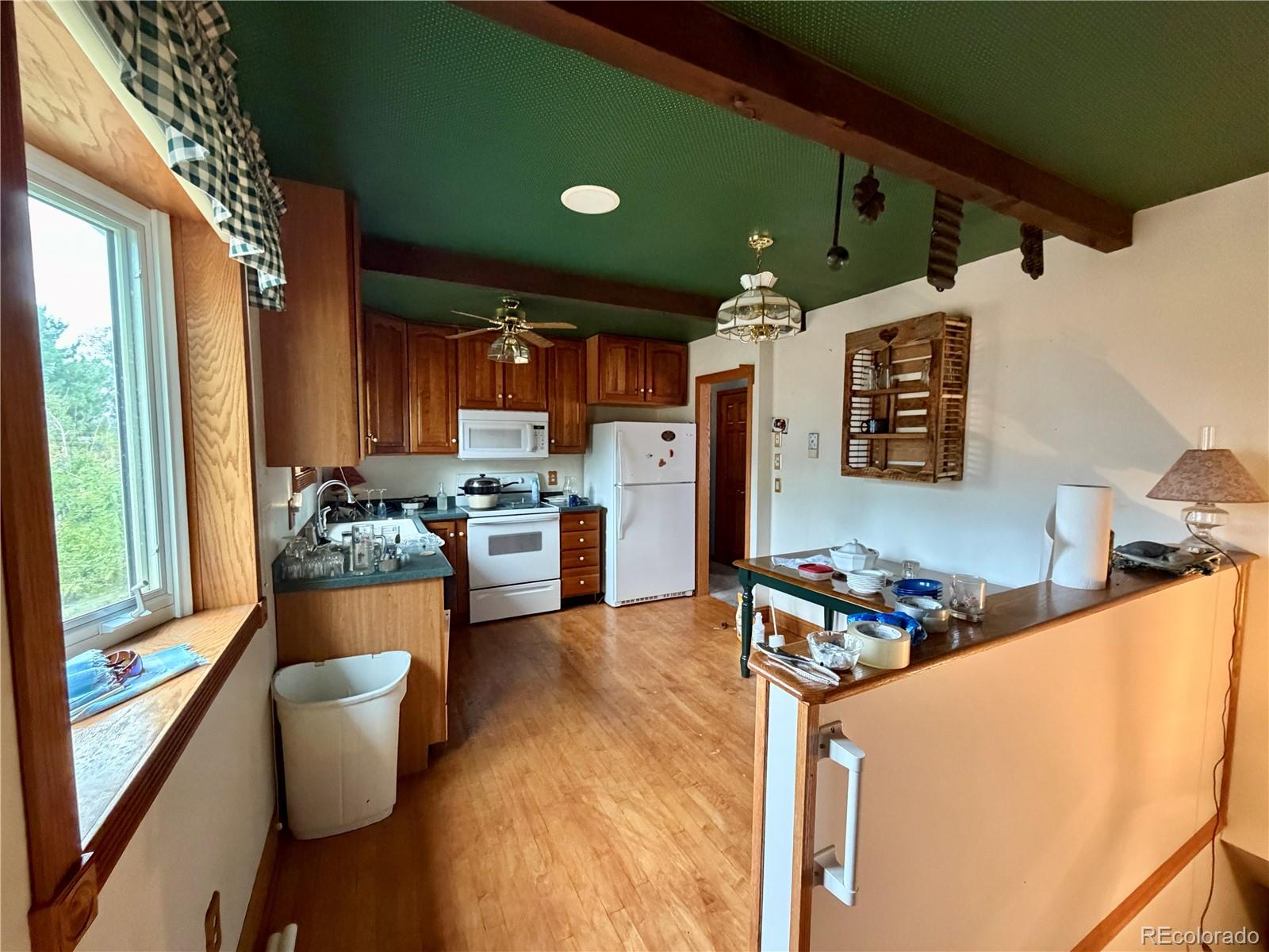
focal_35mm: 14
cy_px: 476
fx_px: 513
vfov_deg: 85.7
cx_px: 634
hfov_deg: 102.1
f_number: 2.2
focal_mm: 2.22
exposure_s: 1/60
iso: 640
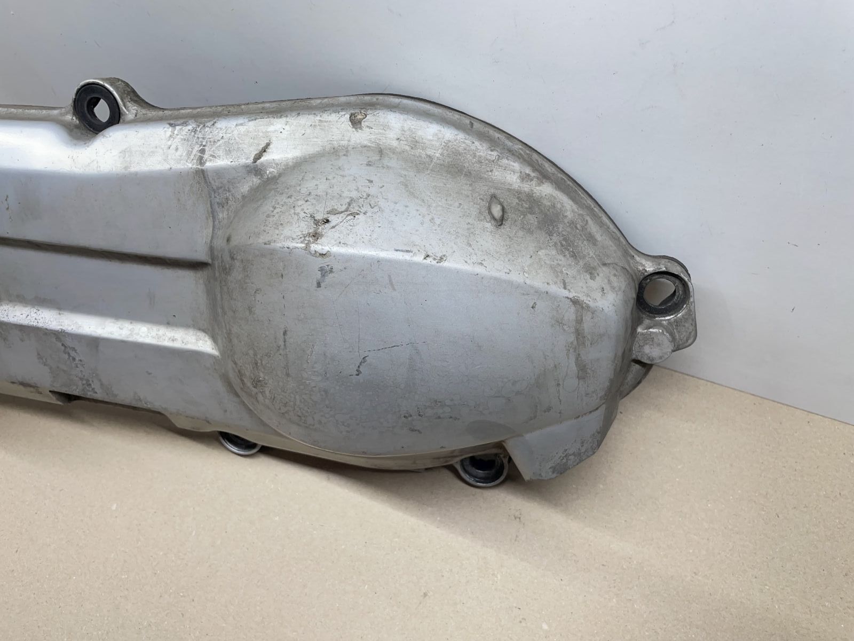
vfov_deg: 53.1
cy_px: 320
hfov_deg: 67.3
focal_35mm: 26
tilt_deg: -60.0
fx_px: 641
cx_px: 427
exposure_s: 1/100
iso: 64
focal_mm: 4.2
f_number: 1.6
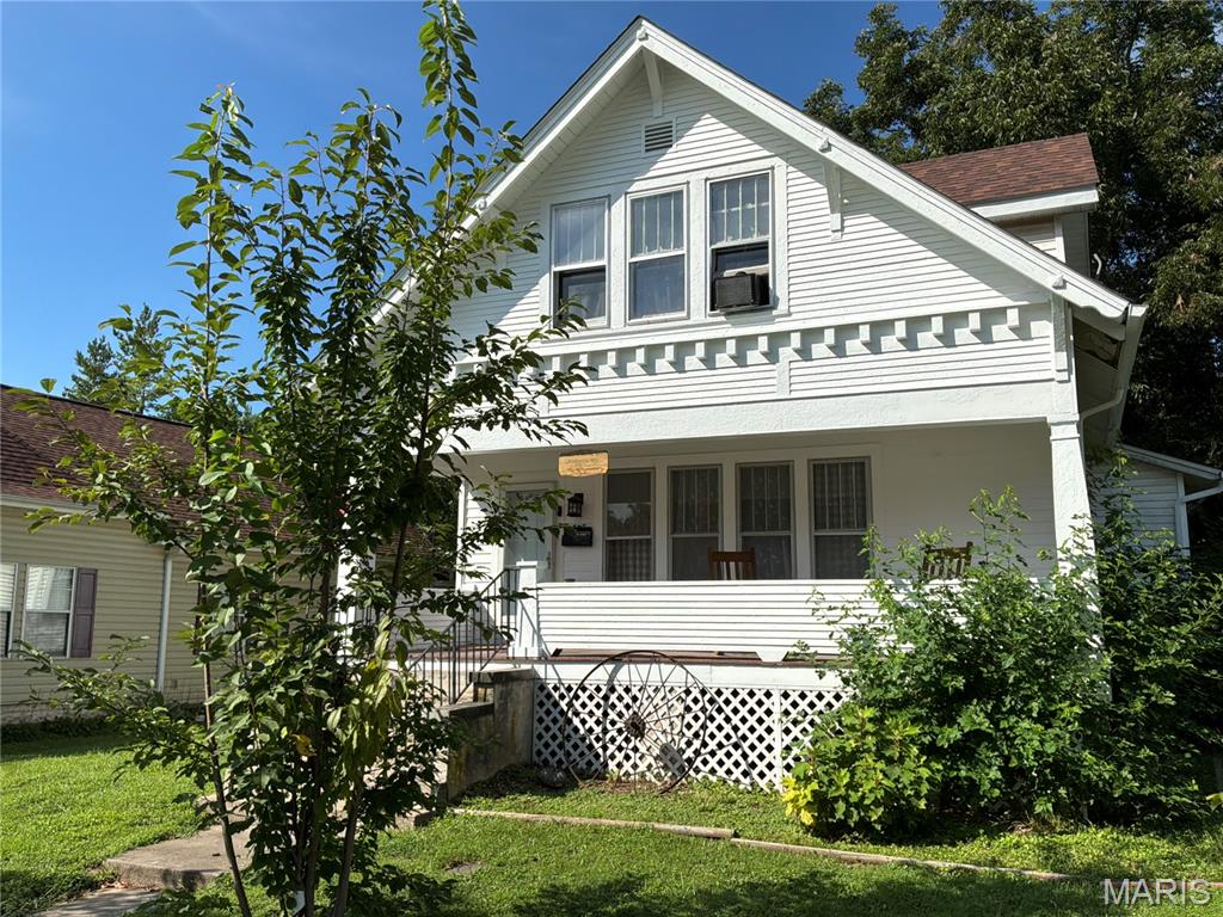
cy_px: 458
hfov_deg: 63.4
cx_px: 612
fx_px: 989
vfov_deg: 49.7
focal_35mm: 28
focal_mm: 3
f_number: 1.8
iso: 25
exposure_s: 1/2959
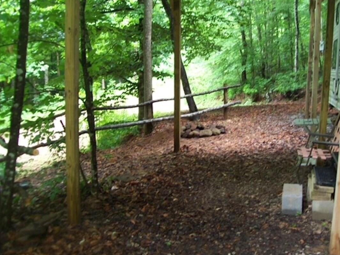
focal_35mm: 41
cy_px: 116
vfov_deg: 35.1
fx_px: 403
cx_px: 204
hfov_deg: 45.5
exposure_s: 1/25
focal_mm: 6.1
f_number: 2.7
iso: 160
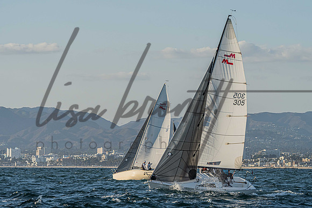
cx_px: 178
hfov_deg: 10.4
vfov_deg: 7.0
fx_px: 1710
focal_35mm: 197
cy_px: 77
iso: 400
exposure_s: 1/1250
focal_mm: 150
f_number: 8
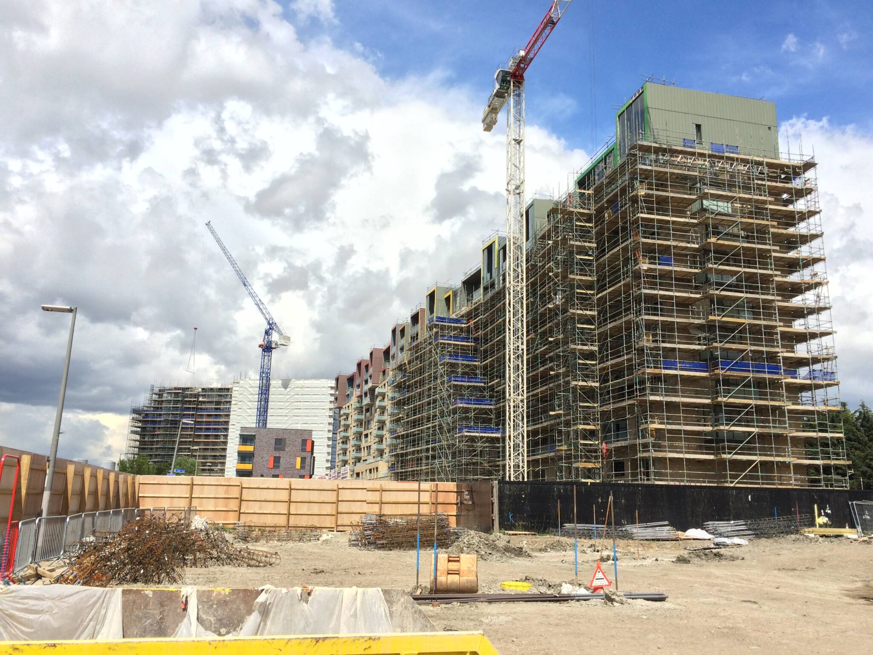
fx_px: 731
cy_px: 328
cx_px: 436
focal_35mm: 29
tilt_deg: +17.0
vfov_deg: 48.2
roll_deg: -0.5
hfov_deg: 61.7
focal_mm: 4.15
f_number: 2.2
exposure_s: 1/2053
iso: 32
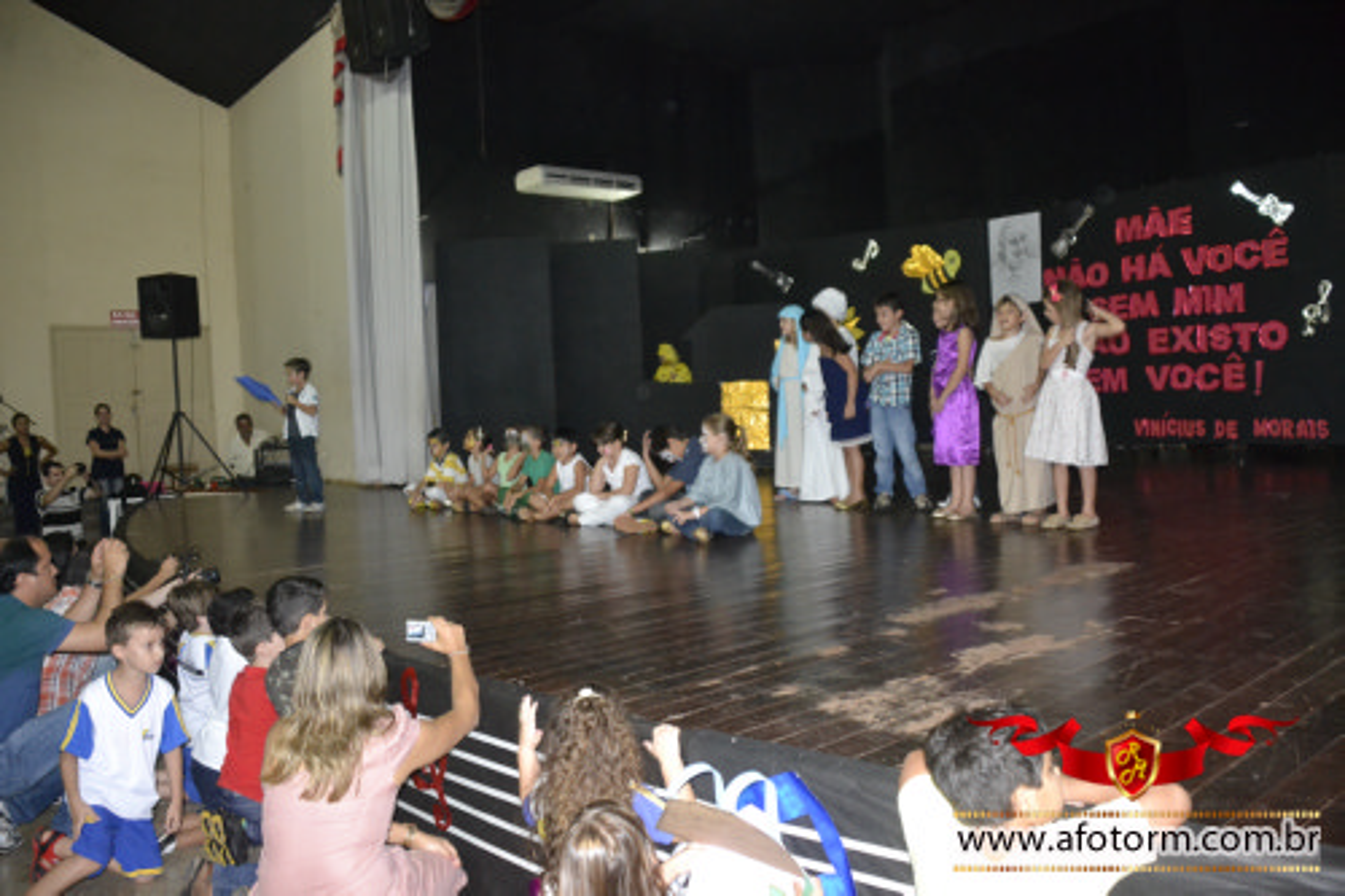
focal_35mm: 30
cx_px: 672
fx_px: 1120
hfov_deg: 61.9
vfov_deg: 43.6
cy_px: 448
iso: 3200
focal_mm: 20
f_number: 3.5
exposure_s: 1/60
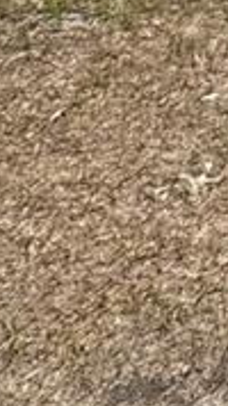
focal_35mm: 103
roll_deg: -0.9
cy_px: -310
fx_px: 1108
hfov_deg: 9.0
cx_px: 734
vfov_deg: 17.2
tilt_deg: -7.0
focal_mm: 2.22
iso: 50
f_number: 2.2
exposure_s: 1/2985
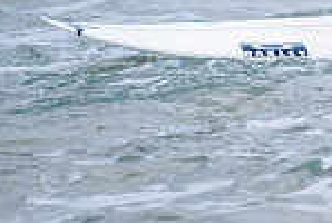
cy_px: -108
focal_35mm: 1941
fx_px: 17936
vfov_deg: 0.7
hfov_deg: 1.1
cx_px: 448
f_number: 5.6
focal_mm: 500
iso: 320
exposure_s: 1/2000
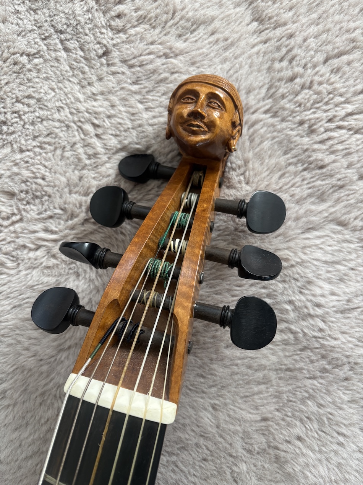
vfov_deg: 67.3
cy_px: 242
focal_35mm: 26
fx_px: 364
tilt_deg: -87.8
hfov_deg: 53.1
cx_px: 182
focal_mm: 5.96
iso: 125
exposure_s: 1/78
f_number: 1.6
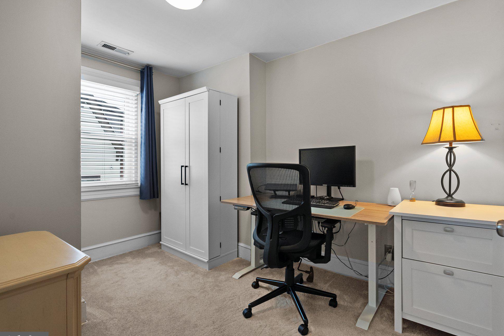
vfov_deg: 70.4
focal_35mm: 17
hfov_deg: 93.2
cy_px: 172
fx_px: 238
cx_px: 258
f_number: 8
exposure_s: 1/25
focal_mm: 16
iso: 1600
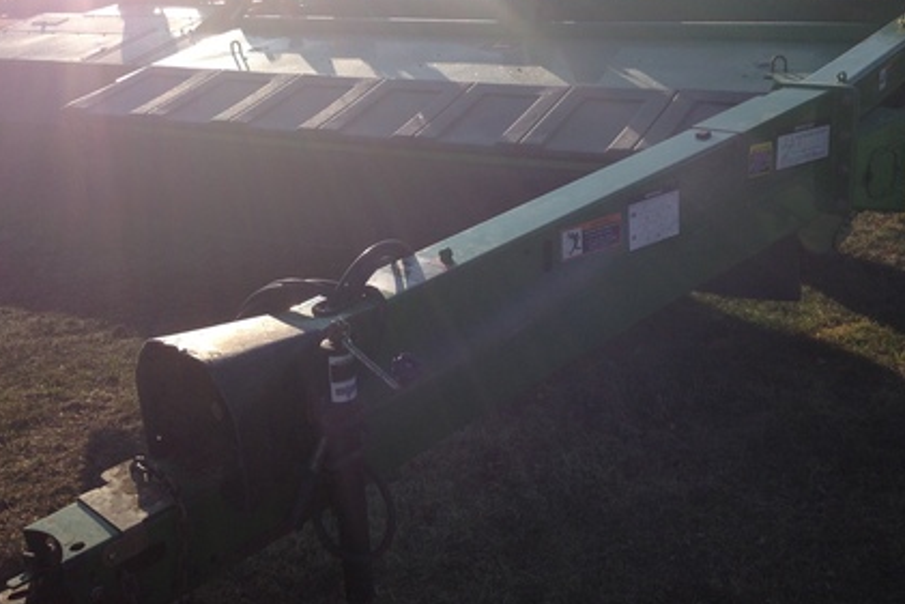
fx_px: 1182
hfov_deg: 41.8
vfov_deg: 28.6
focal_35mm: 47
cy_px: 234
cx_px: 501
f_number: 2.4
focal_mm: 4.28
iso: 50
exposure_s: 1/1972
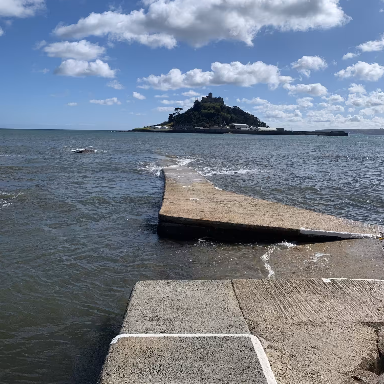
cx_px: 193
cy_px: 138
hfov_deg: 52.5
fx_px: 389
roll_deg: -2.5
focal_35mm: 31
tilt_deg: +0.5
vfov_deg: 51.8
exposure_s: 1/4902
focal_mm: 4.25
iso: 25
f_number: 1.8
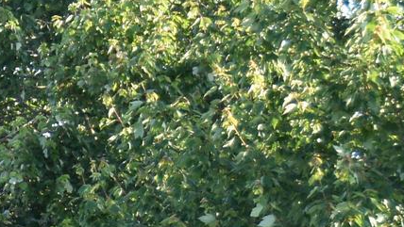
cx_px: -404
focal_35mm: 391
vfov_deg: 3.1
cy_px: 533
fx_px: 4190
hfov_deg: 5.4
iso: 140
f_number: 5.6
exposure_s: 1/125
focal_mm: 52
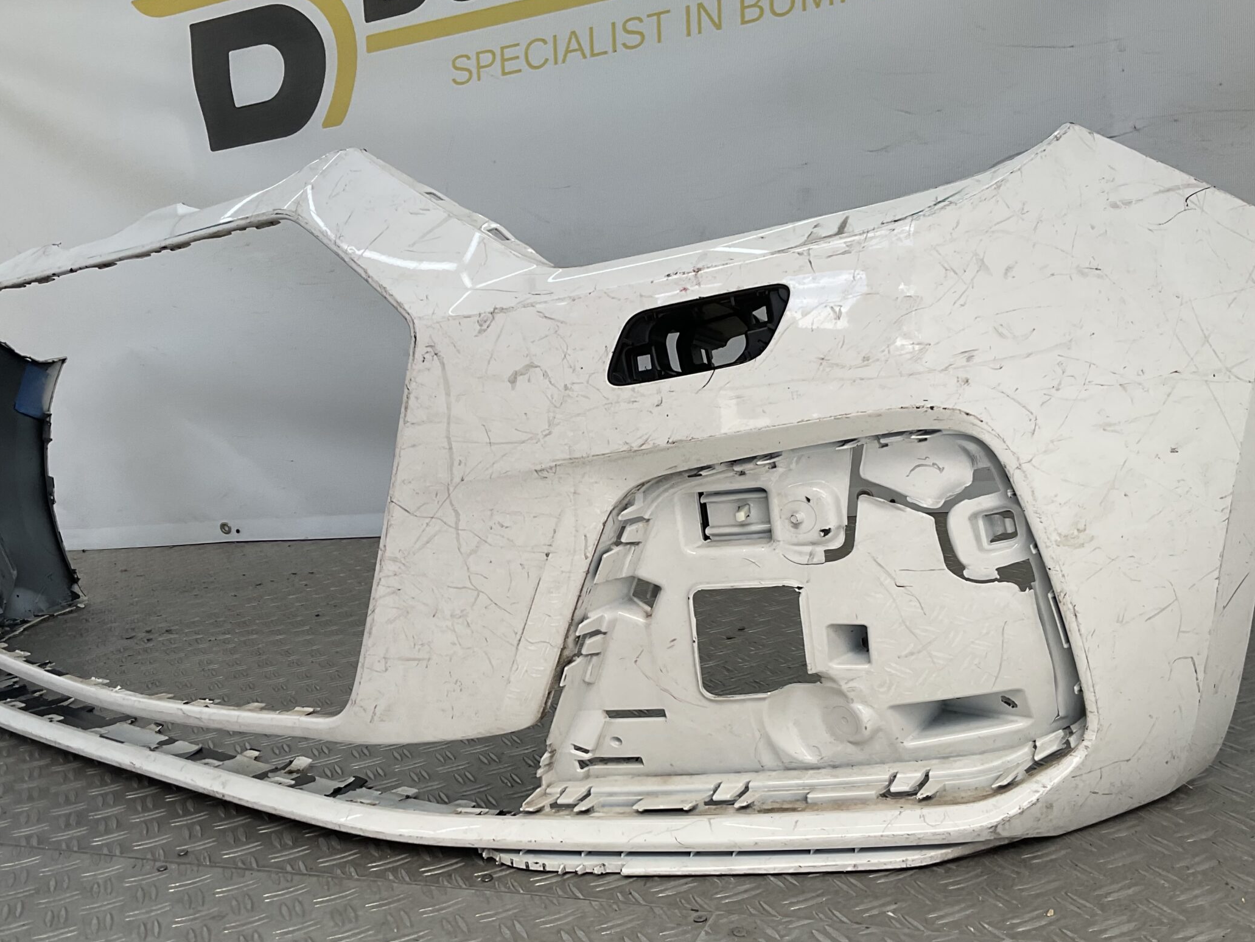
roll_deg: +6.9
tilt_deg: -12.0
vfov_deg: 39.6
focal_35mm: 36
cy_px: 540
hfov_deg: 51.3
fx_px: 1305
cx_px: 603
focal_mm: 3
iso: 16
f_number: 1.8
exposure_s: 1/422
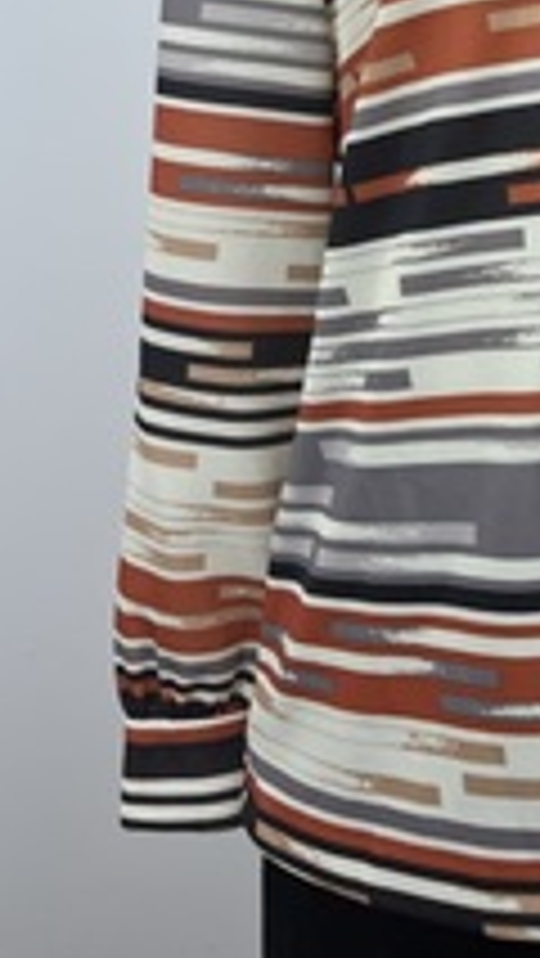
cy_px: 119
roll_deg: +0.4
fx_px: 1348
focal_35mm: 53
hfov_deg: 21.2
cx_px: 639
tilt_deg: -2.5
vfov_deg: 37.0
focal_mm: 5.1
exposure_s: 1/378
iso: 50
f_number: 1.6
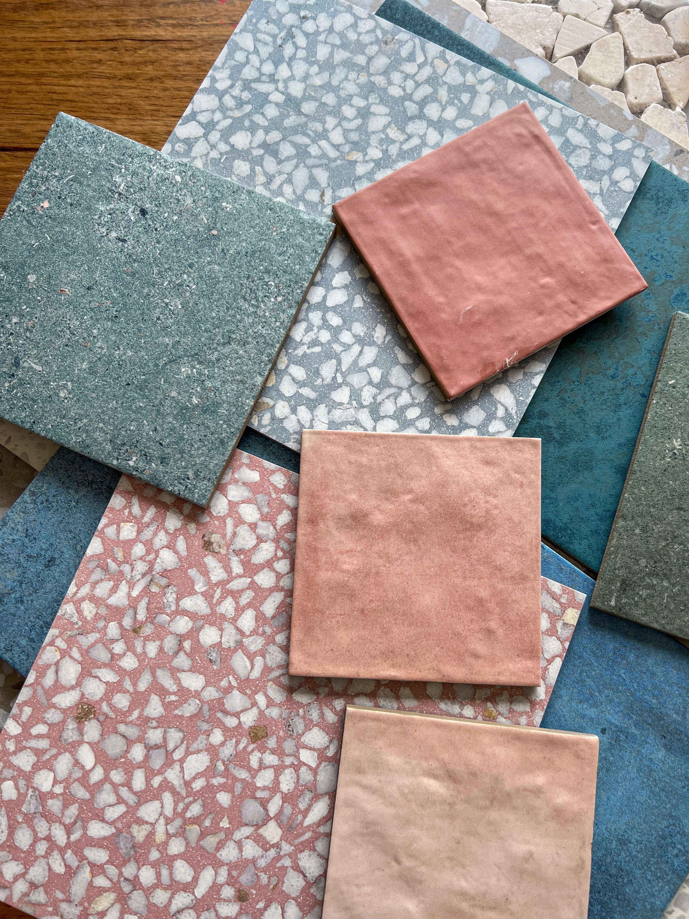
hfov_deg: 53.1
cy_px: 460
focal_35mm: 26
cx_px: 344
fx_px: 690
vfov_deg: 67.3
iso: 40
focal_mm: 5.7
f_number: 1.5
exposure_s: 1/120
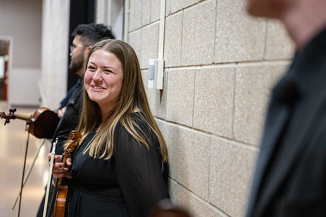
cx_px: 163
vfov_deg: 19.5
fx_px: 634
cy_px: 108
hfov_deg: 28.8
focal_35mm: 70
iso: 6400
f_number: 2.8
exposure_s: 1/250
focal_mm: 70
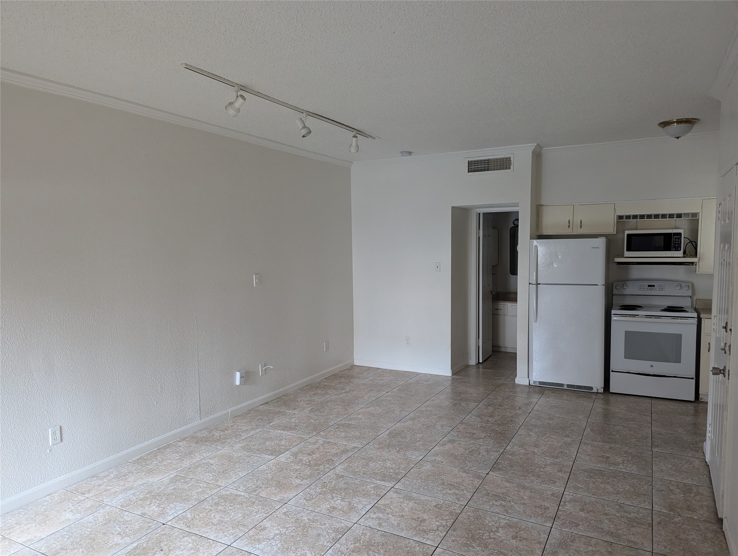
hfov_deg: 71.5
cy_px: 278
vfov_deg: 56.9
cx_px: 369
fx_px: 512
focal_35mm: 24
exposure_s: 1/68.2
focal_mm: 6.81
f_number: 1.85
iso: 351
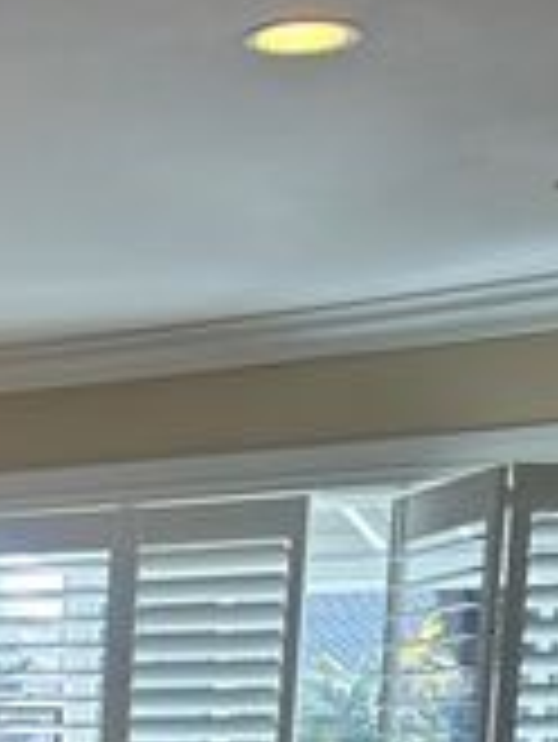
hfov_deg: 13.3
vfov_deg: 16.4
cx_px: -288
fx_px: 2254
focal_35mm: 105
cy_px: 1239
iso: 50
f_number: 1.5
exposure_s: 1/124
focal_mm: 5.7
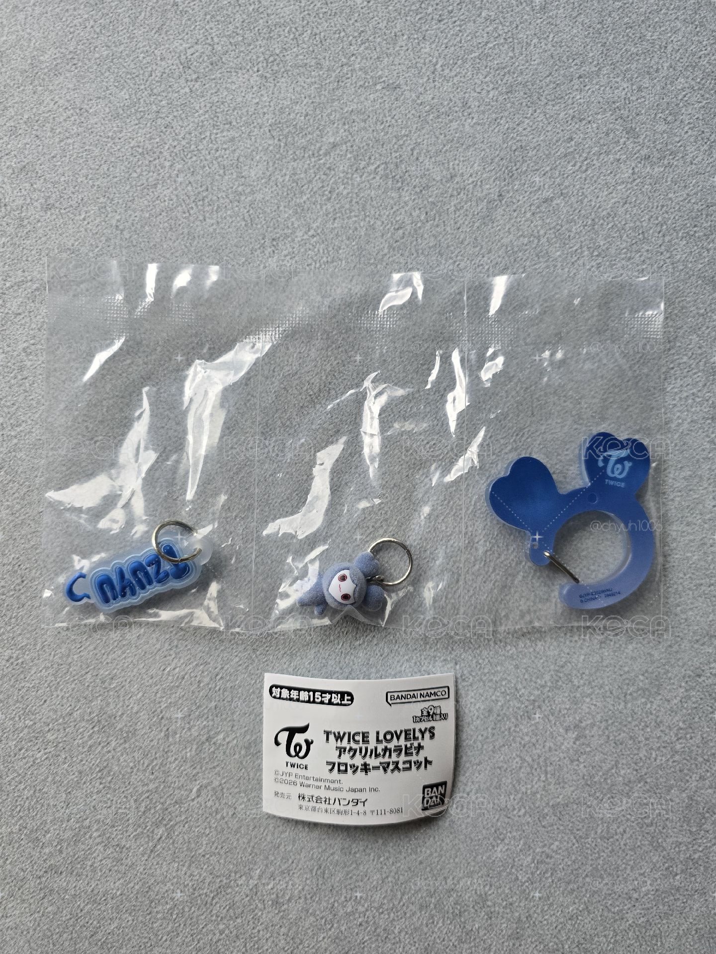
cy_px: 477
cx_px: 358
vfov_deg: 73.9
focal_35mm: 23
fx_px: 634
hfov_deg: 58.9
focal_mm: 6.3
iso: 200
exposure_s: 1/120
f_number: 1.7
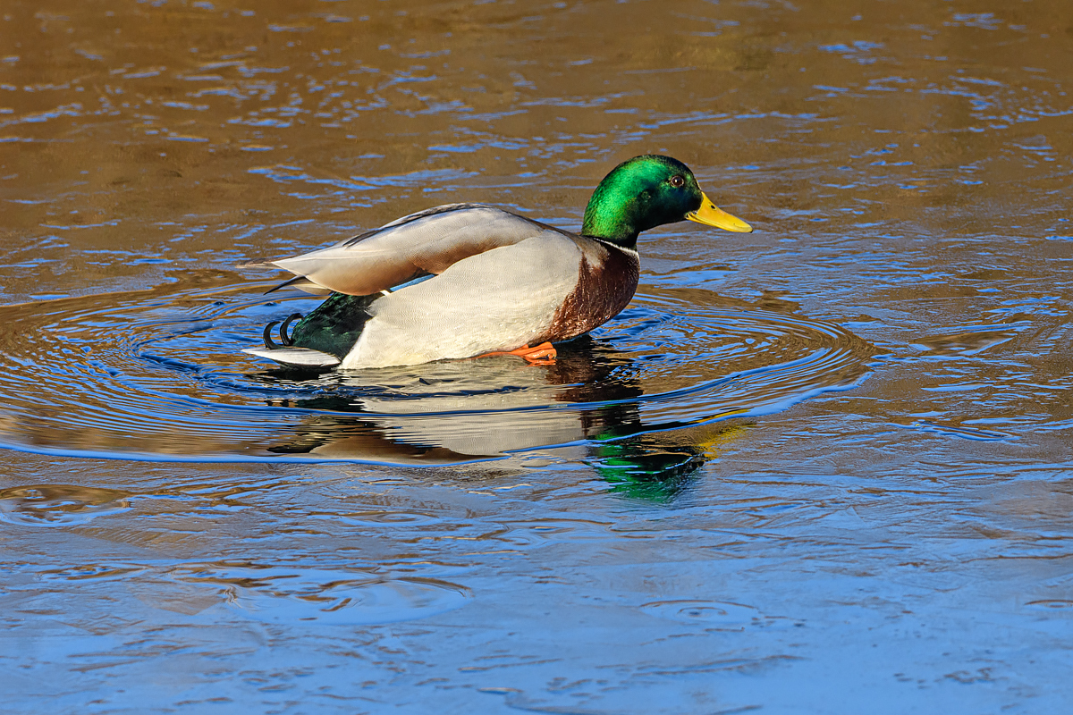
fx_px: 20117
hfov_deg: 3.1
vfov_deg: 2.0
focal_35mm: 675
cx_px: 536
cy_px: 358
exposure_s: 1/640
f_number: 8
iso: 400
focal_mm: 450
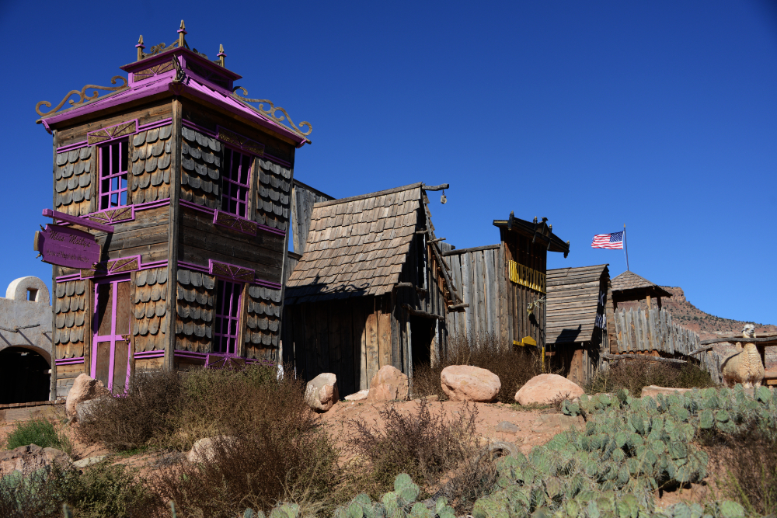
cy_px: 259
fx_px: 863
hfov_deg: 48.5
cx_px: 388
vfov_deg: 33.4
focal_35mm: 40
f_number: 5.6
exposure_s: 1/1600
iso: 250
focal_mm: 40
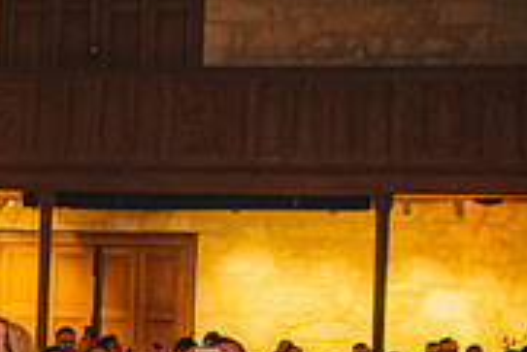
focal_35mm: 125
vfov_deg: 10.9
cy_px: 376
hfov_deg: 15.7
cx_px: -114
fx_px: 1831
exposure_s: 1/200
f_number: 2
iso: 1000
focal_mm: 35
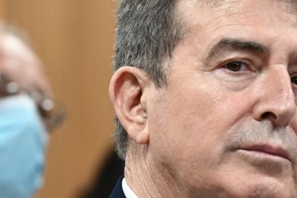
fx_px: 3383
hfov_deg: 5.0
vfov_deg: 3.4
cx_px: 280
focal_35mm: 410
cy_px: 105
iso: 8000
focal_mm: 200
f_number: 5
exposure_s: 1/400
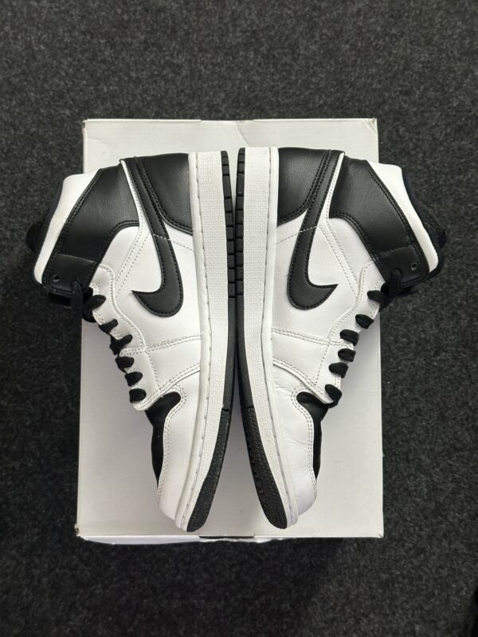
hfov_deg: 30.3
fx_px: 883
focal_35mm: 48
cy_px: 318
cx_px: 239
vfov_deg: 39.6
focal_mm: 6.86
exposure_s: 1/50
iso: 200
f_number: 1.78
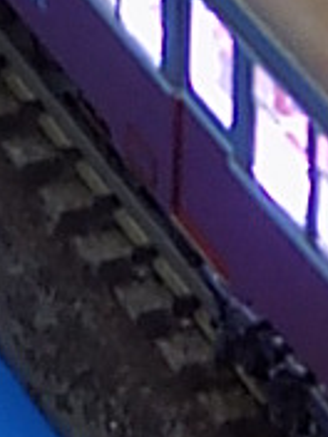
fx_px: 4927
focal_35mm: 390
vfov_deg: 5.1
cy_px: -12
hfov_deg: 3.8
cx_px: 288
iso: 500
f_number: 4.7
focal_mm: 19.1
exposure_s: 1
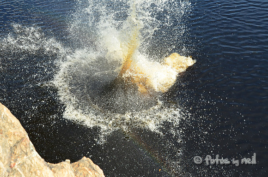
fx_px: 379
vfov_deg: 26.4
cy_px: 88
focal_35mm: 51
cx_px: 134
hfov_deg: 39.0
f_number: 9
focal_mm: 34
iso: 400
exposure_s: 1/320
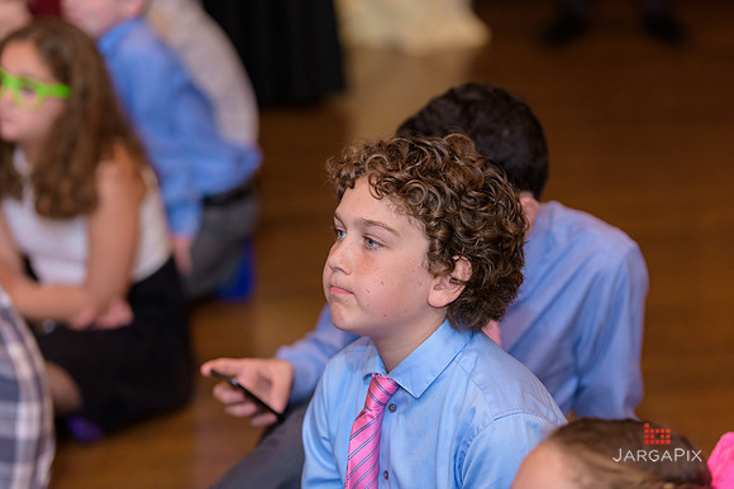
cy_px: 244
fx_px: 2753
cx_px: 367
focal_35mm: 135
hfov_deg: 15.2
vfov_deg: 10.2
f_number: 3.2
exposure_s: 1/125
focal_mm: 135
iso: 1600
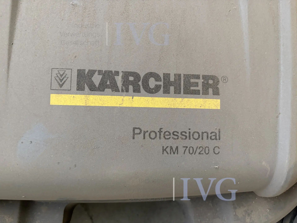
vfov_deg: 53.1
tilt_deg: -68.4
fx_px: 223
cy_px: 112
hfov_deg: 67.3
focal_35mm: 26
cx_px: 148
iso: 200
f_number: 1.6
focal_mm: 5.96
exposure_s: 1/50
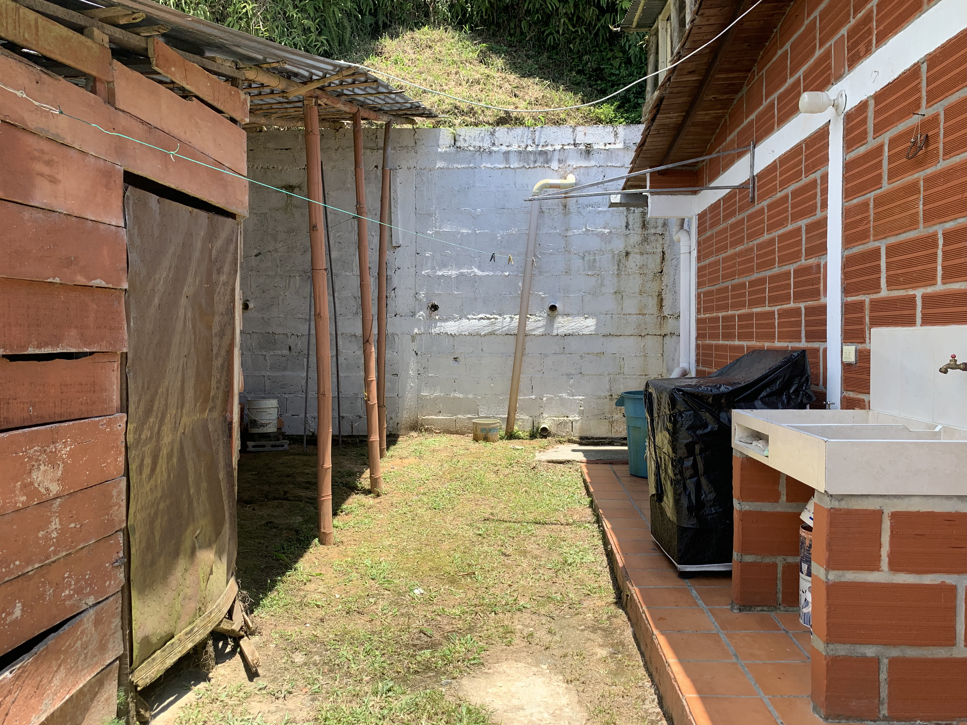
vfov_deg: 53.1
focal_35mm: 26
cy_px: 362
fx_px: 726
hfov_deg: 67.3
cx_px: 484
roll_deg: +0.4
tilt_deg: -1.3
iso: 25
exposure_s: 1/706
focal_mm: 4.25
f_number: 1.8
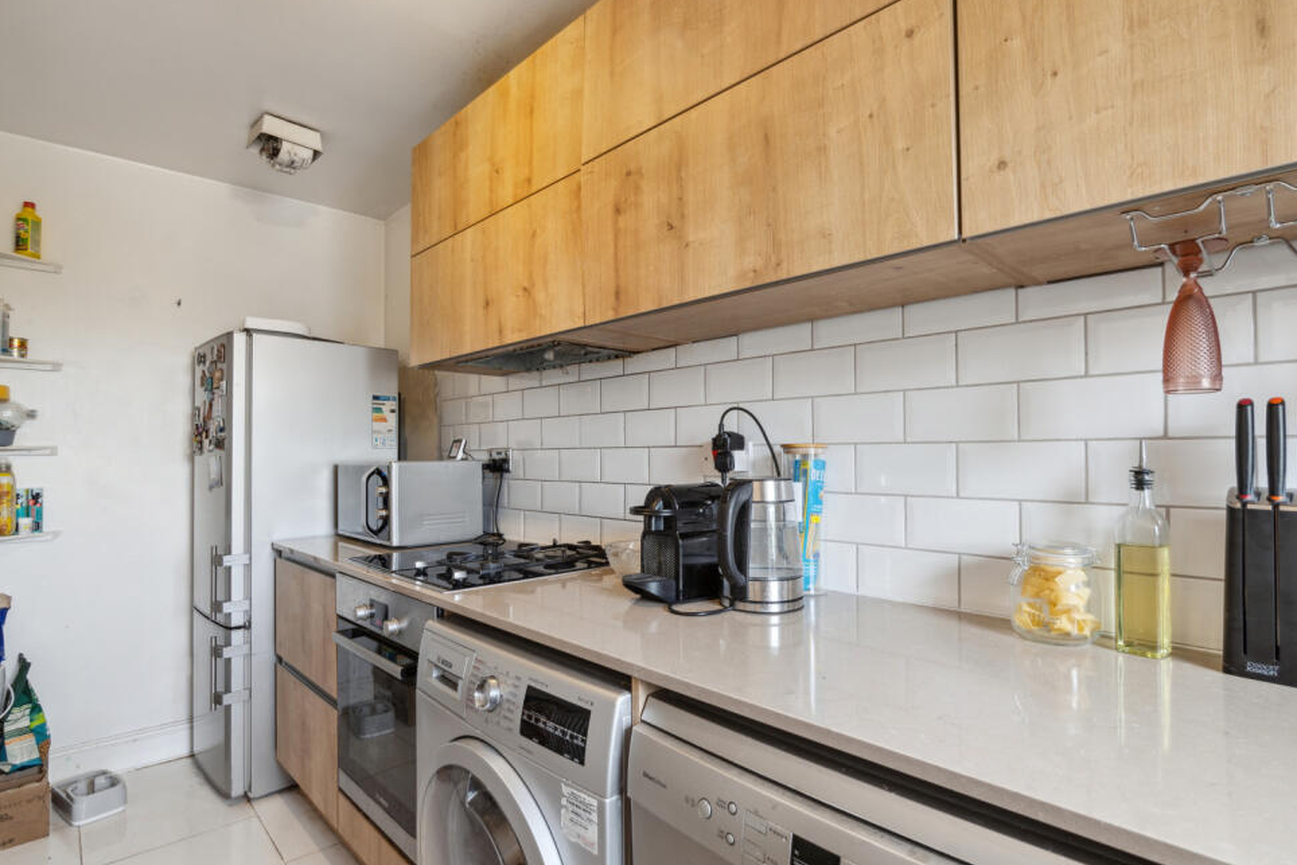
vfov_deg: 70.4
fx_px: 613
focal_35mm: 17
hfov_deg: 93.3
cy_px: 453
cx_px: 644
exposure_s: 1/6
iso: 400
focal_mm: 16
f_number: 11
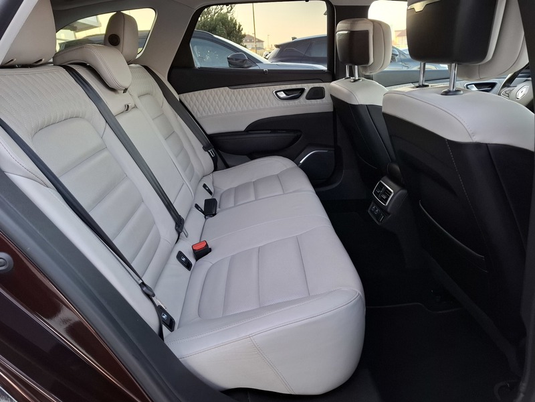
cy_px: 201
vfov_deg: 58.9
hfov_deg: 73.9
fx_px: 355
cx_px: 268
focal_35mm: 23
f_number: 1.8
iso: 250
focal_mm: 5.54
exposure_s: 1/100
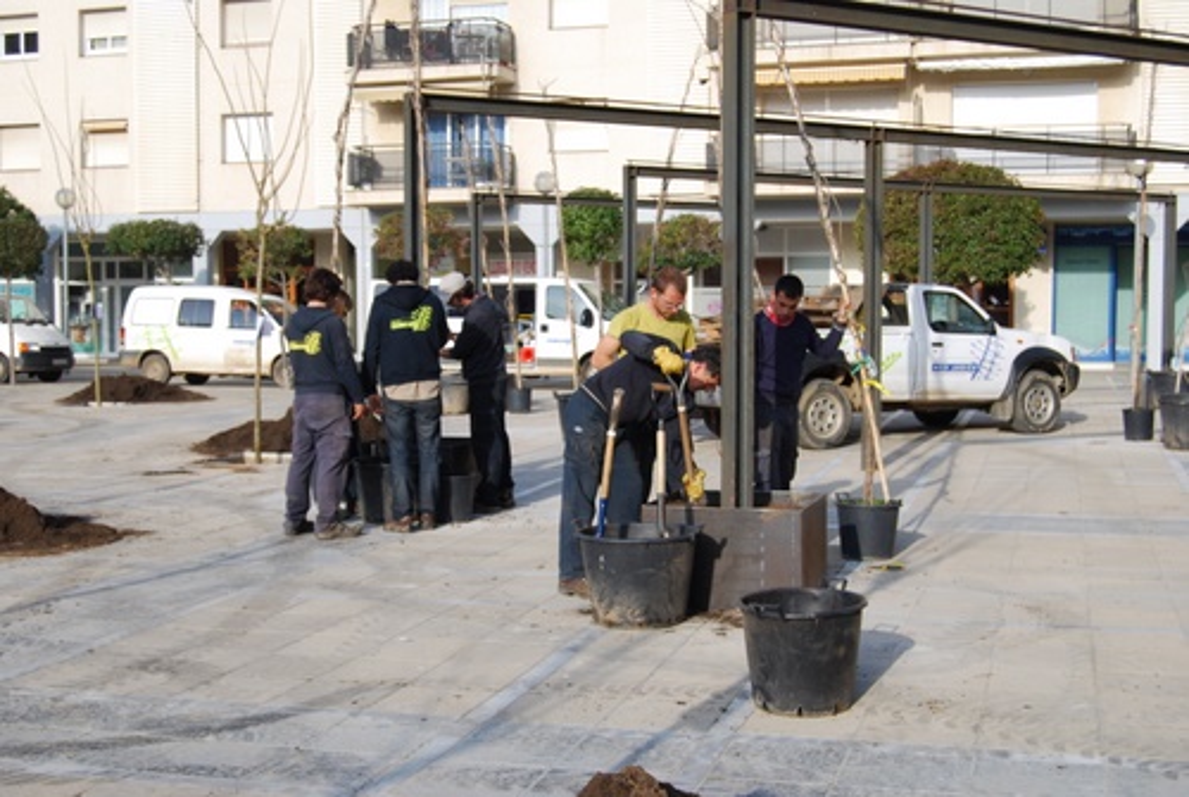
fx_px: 1538
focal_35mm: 46
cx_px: 594
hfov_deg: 42.3
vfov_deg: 29.0
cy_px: 398
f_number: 7.1
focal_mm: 31
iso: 100
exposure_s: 1/200
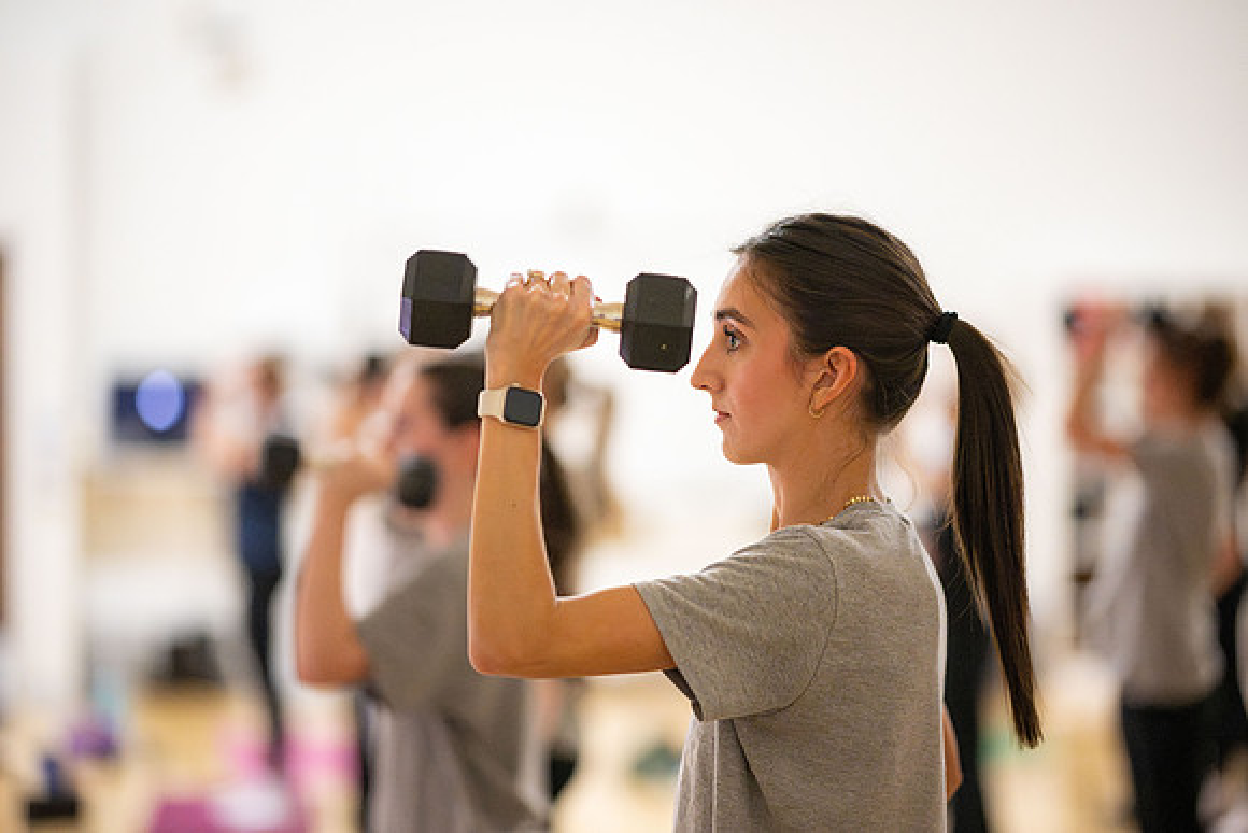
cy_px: 416
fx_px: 3641
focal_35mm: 105
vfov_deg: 13.0
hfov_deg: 19.5
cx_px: 624
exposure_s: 1/320
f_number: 1.4
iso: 8000
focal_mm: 105
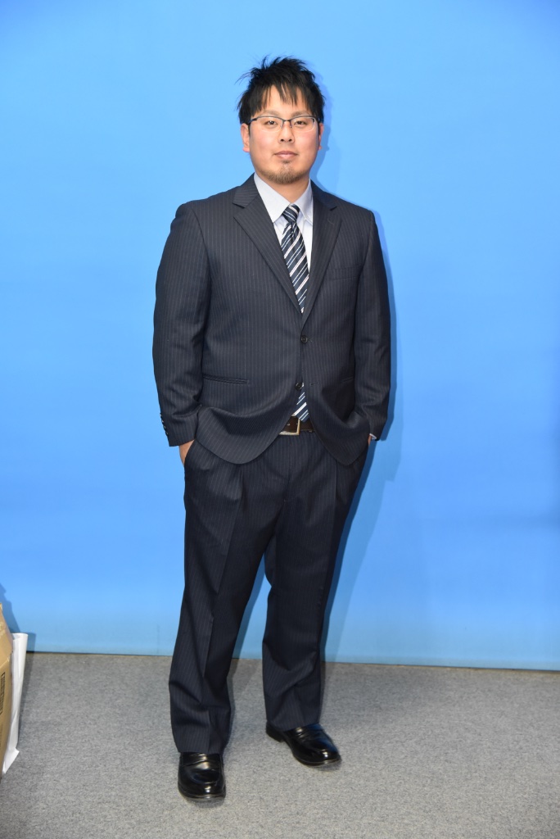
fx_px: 1165
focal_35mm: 50
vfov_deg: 39.6
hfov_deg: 27.0
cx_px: 280
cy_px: 420
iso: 3200
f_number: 4
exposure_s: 1/60
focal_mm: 50
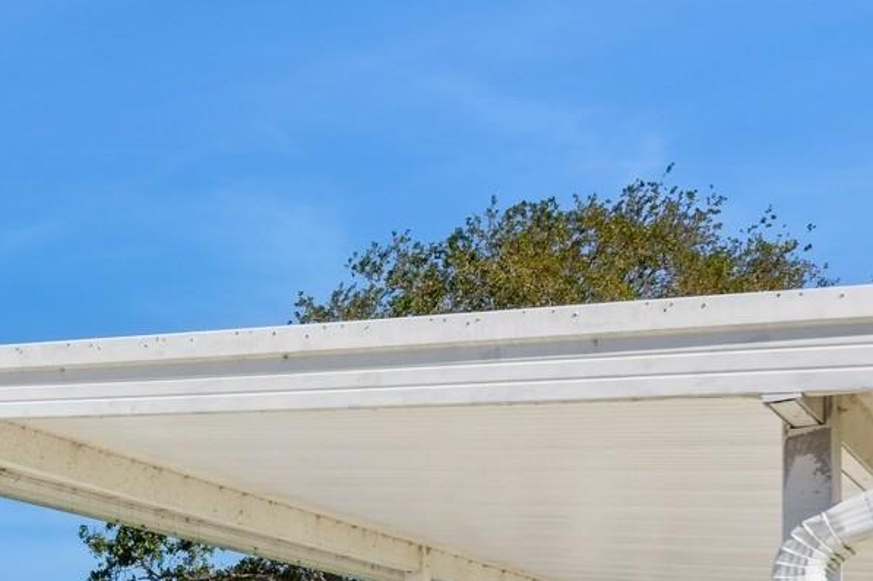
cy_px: 754
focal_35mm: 60
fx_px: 1462
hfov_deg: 31.2
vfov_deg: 20.5
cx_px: 32
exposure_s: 1/1000
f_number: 8
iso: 200
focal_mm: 15
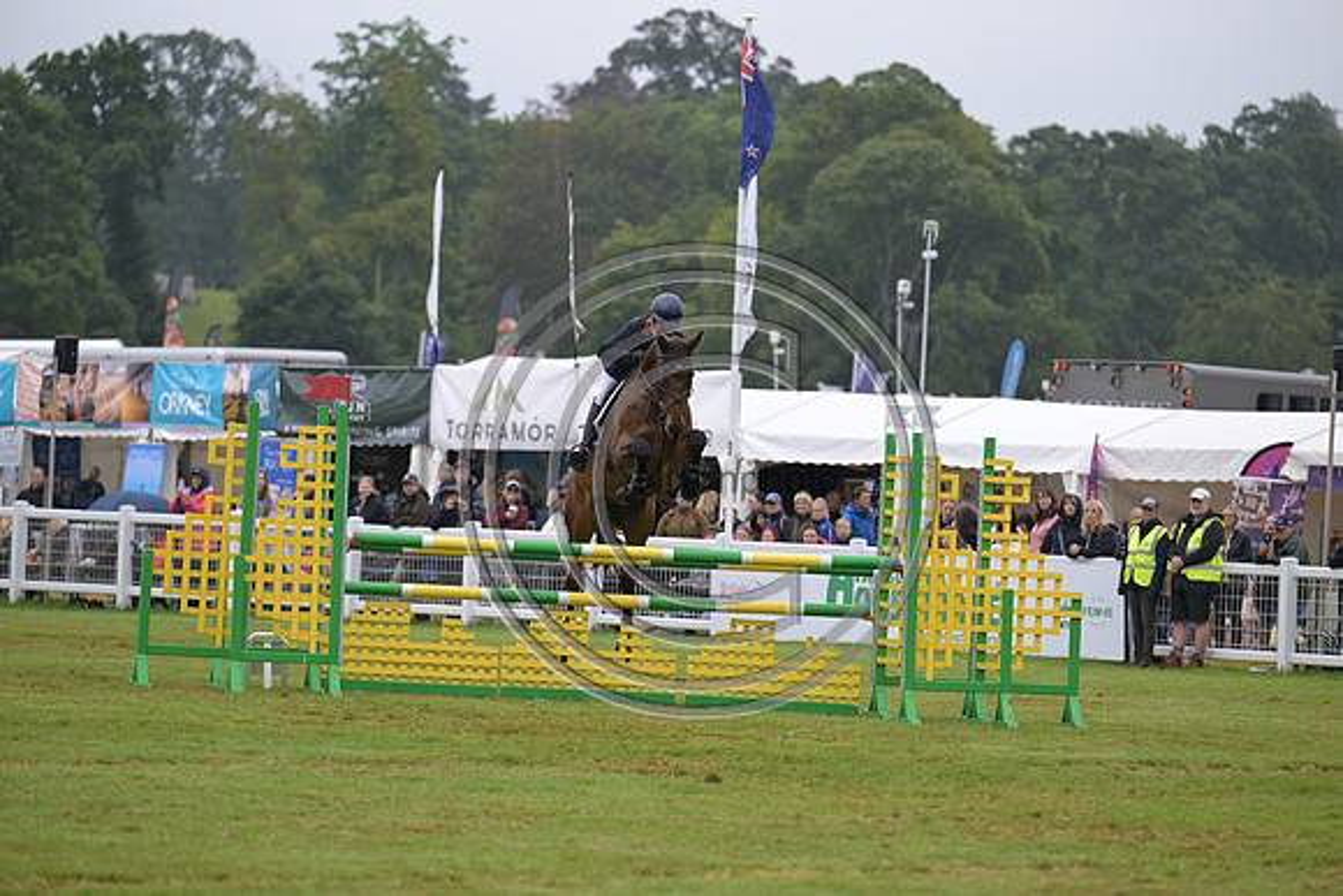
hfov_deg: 10.3
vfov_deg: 6.9
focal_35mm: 200
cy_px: 448
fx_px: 7463
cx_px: 672
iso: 560
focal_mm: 200
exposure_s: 1/1250
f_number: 4
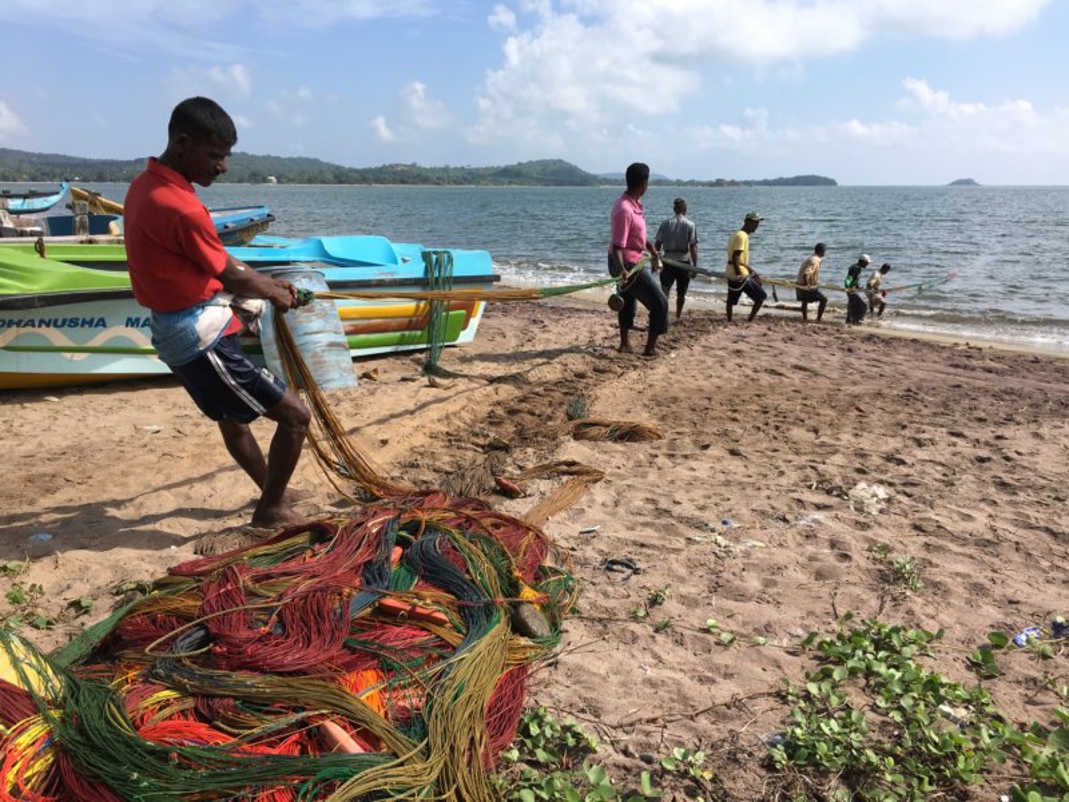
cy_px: 401
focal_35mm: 29
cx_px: 534
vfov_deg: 48.2
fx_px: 896
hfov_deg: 61.7
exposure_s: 1/1832
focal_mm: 4.15
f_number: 2.2
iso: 25
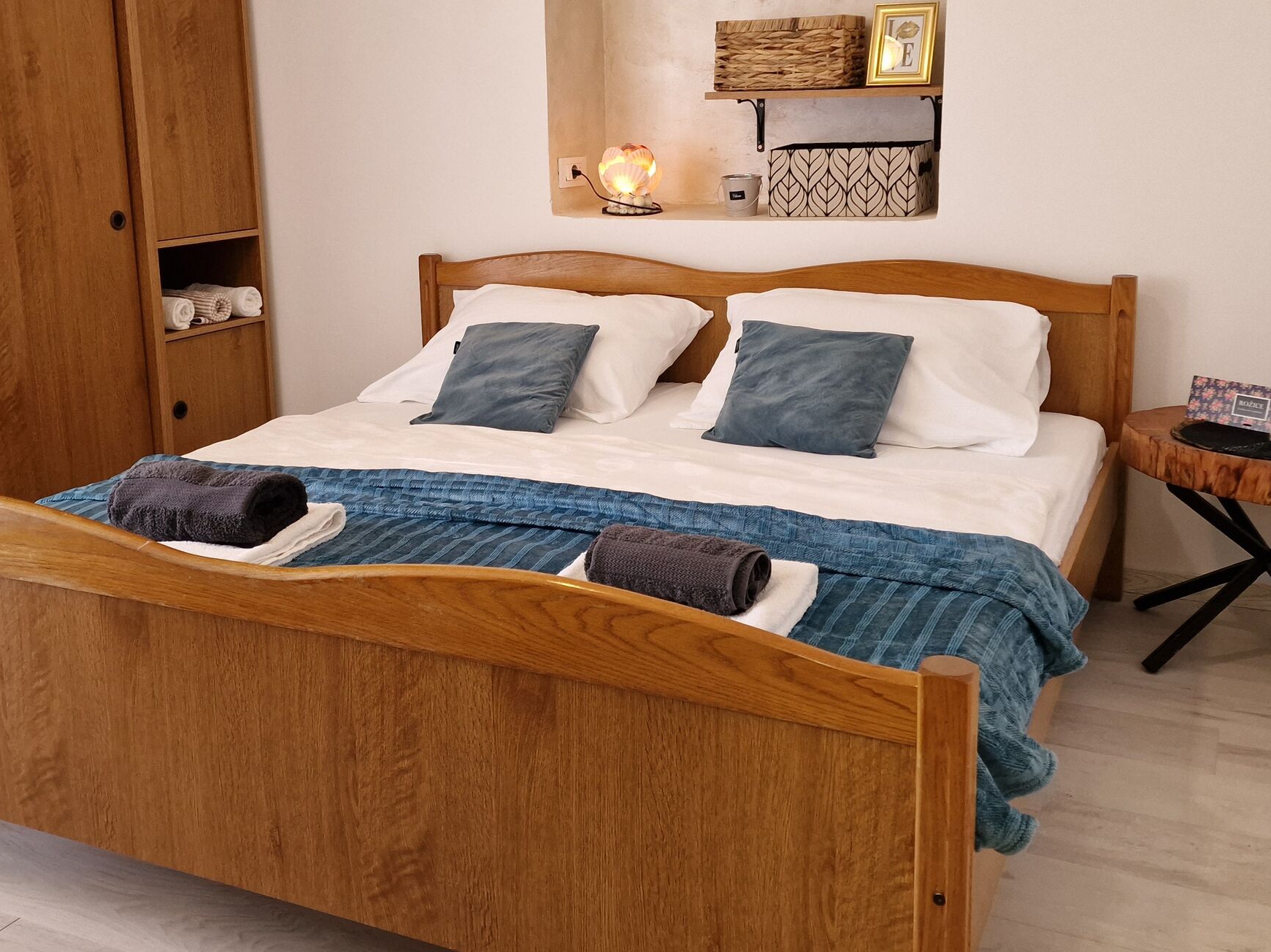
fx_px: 1358
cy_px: 352
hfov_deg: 50.1
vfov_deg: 38.4
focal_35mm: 37
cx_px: 568
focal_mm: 6.4
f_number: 1.8
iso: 320
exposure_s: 1/100
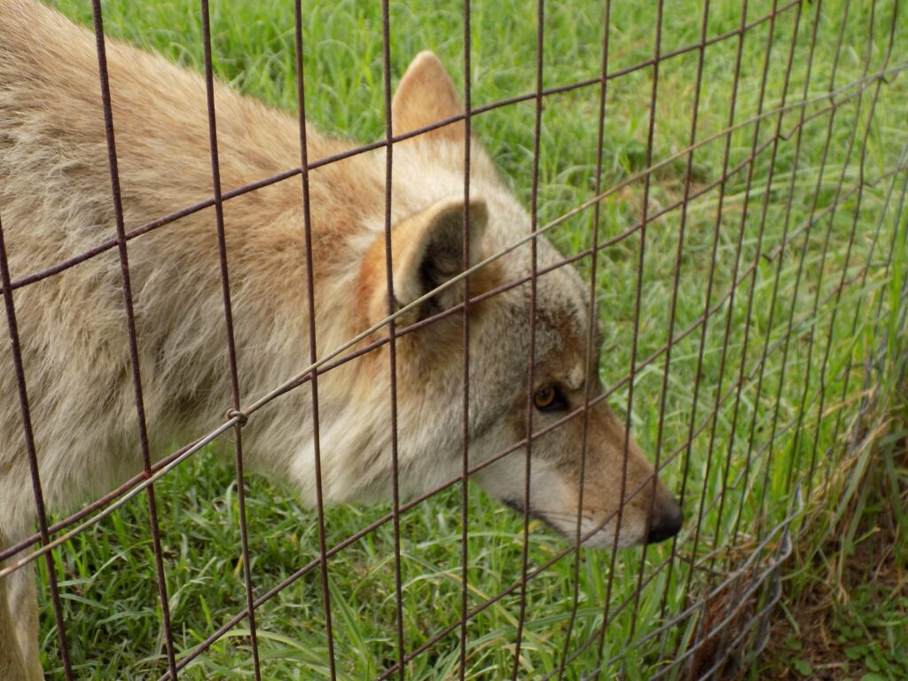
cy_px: 340
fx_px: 1207
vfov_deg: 31.5
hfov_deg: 41.2
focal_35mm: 46
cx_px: 454
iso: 80
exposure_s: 1/100
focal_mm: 8.1
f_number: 3.7
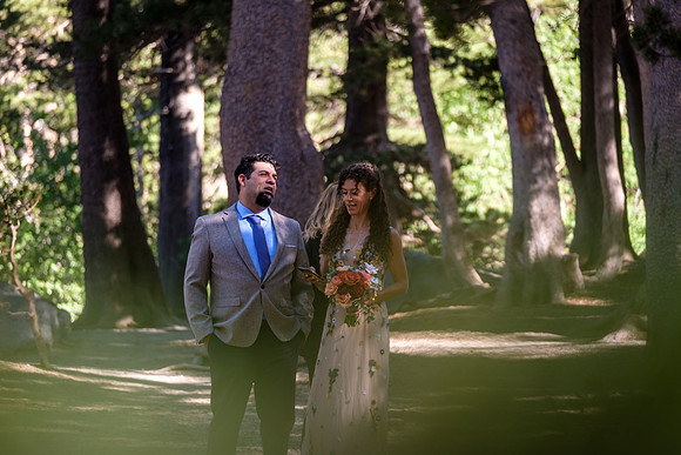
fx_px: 3973
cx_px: 340
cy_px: 228
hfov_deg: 9.8
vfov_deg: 6.5
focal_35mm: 210
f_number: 2.8
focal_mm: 140
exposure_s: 1/210
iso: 200
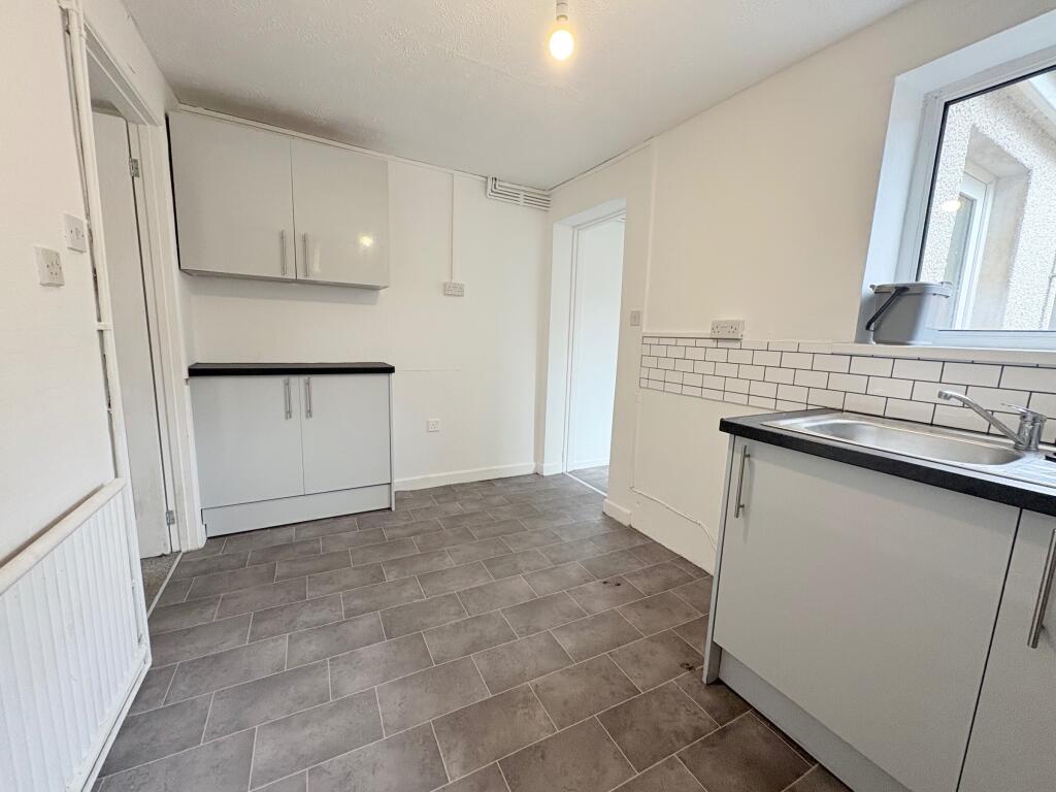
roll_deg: -1.5
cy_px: 396
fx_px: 427
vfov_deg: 85.7
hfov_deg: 102.1
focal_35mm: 14
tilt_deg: -9.3
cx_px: 528
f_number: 2.2
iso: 200
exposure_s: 1/99
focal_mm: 2.22
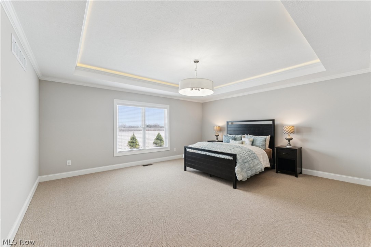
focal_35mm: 14
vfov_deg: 81.2
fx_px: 144
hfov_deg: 104.3
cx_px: 186
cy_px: 124
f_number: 5.6
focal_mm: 14
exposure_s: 1/50
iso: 250
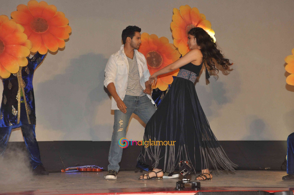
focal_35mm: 75
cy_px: 98
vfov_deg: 18.1
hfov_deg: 27.0
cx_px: 147
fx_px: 612
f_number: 10
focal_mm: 50
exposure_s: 1/200
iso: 1000
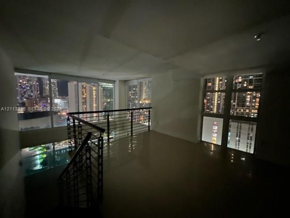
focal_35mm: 13
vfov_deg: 89.9
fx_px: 109
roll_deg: -0.8
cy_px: 109
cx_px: 145
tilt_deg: -4.5
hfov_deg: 106.2
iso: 1250
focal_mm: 1.57
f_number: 1.8
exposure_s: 1/8
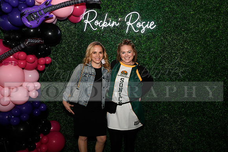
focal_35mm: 31
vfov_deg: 42.3
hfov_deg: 60.3
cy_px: 76
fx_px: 196
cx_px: 114
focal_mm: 31
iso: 500
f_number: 6.3
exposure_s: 1/60
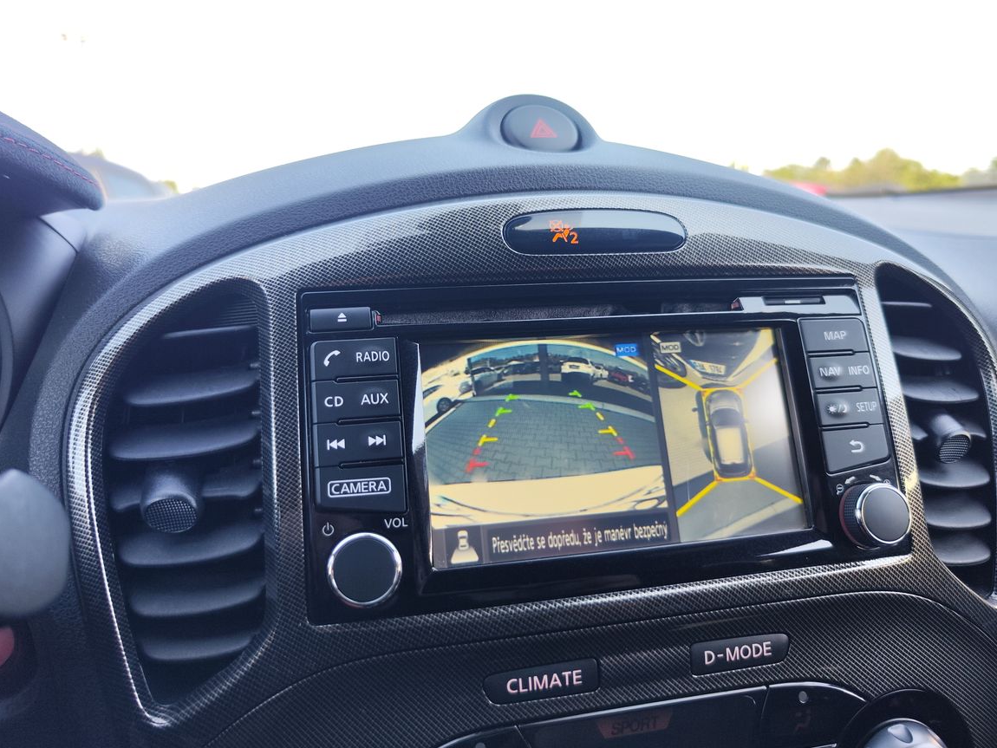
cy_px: 361
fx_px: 691
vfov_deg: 56.8
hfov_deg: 71.6
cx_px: 505
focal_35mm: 24
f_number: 1.69
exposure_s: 1/100
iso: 57
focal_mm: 7.01
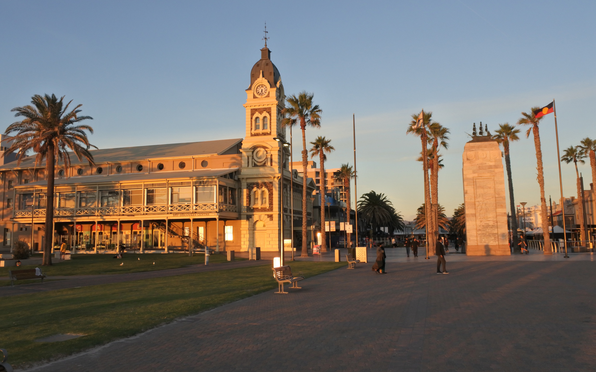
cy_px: 173
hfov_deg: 62.9
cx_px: 297
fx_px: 487
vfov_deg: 41.8
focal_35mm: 30
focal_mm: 11
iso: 400
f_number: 6.3
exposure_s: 1/250
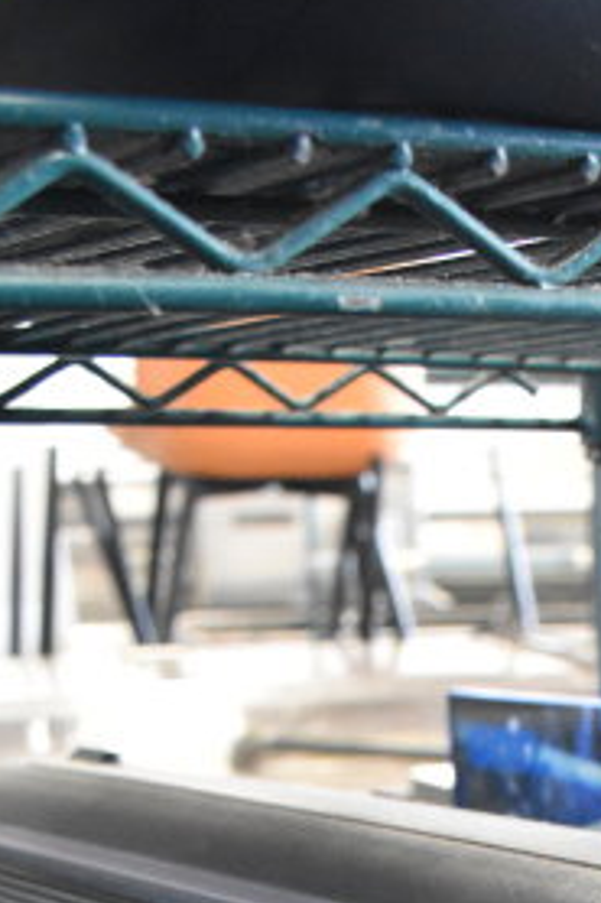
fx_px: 2231
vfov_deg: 19.3
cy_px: 1437
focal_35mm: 89
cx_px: 698
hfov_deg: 14.9
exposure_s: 1/30
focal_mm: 18
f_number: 3.5
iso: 3200
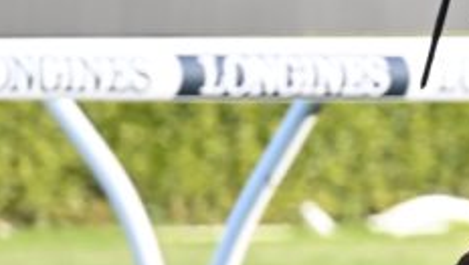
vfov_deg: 0.7
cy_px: 68
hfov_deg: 1.3
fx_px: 21285
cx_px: 999
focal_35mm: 1710
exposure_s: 1/1250
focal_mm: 370
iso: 1250
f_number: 5.6
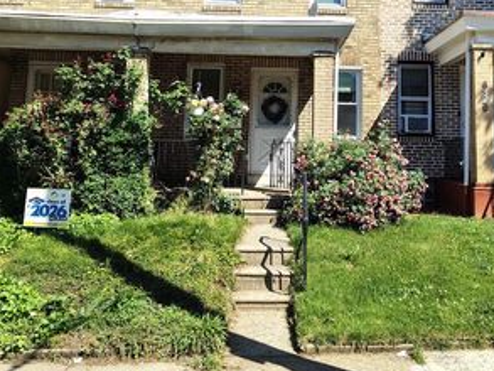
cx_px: 310
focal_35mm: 41
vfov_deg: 34.4
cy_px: 94
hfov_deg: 45.4
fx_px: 585
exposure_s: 1/968
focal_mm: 5.56
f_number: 1.8
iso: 100
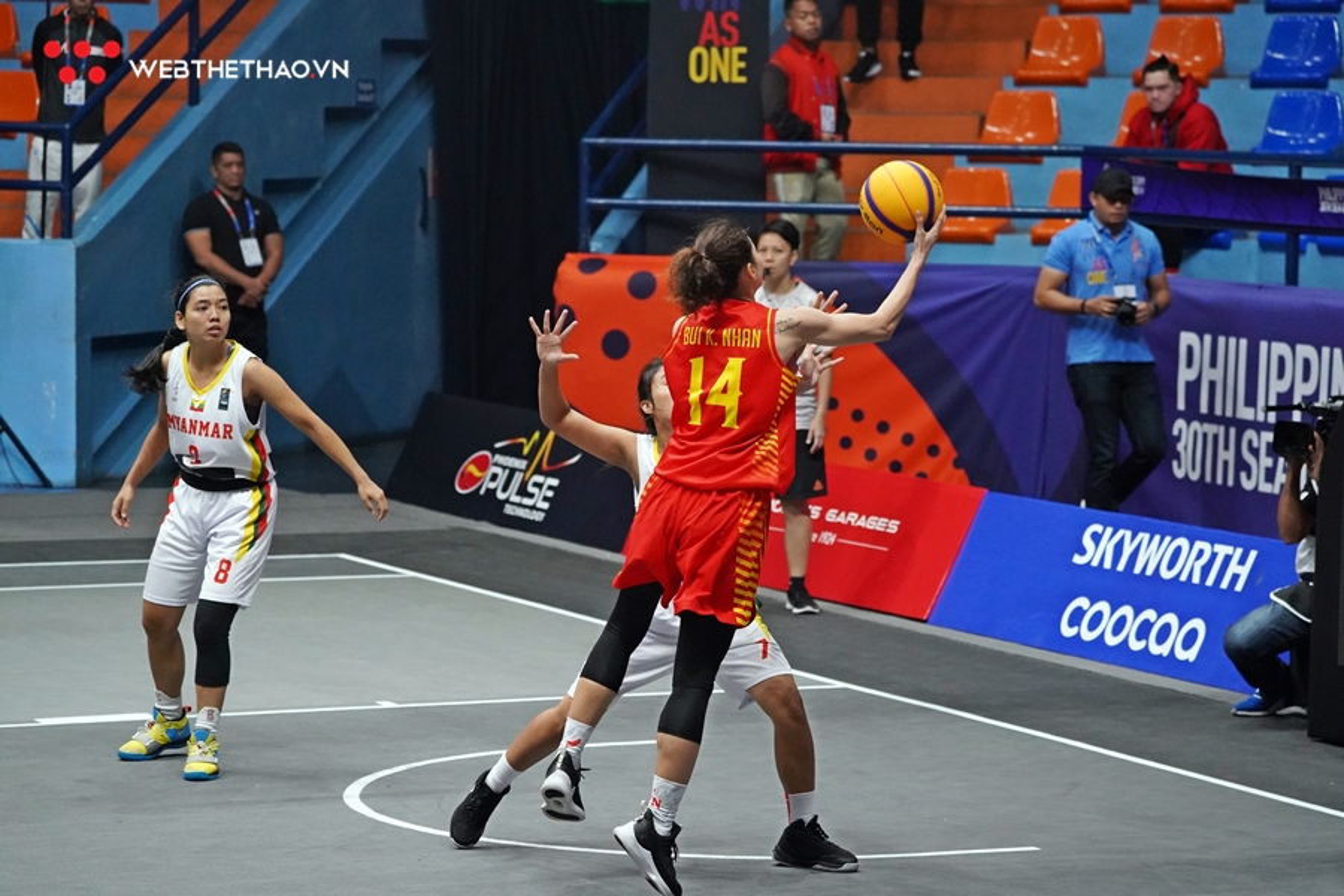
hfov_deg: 15.2
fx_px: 5040
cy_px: 448
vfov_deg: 10.2
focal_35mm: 135
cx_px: 672
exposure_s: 1/1000
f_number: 5
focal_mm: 135
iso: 10000
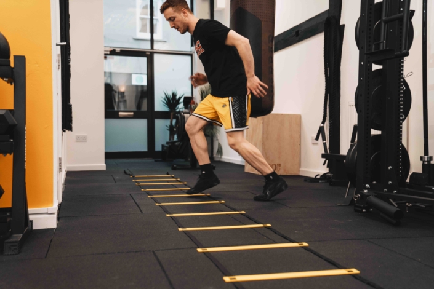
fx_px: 494
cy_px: 144
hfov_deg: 47.4
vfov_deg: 32.6
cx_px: 217
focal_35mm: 41
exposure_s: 1/125
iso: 800
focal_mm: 41
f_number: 2.8
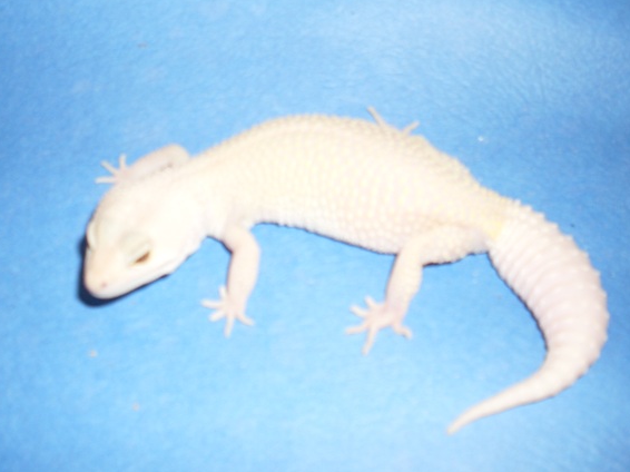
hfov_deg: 43.8
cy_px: 218
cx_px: 287
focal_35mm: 43
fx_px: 782
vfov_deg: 33.6
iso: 100
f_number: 2.8
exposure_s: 1/45
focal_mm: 6.3
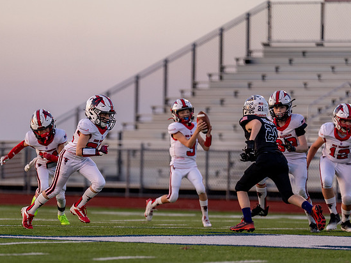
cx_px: 76
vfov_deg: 4.4
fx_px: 3408
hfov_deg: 5.9
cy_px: 203
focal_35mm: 336
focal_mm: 200
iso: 800
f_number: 2.8
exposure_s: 1/1250
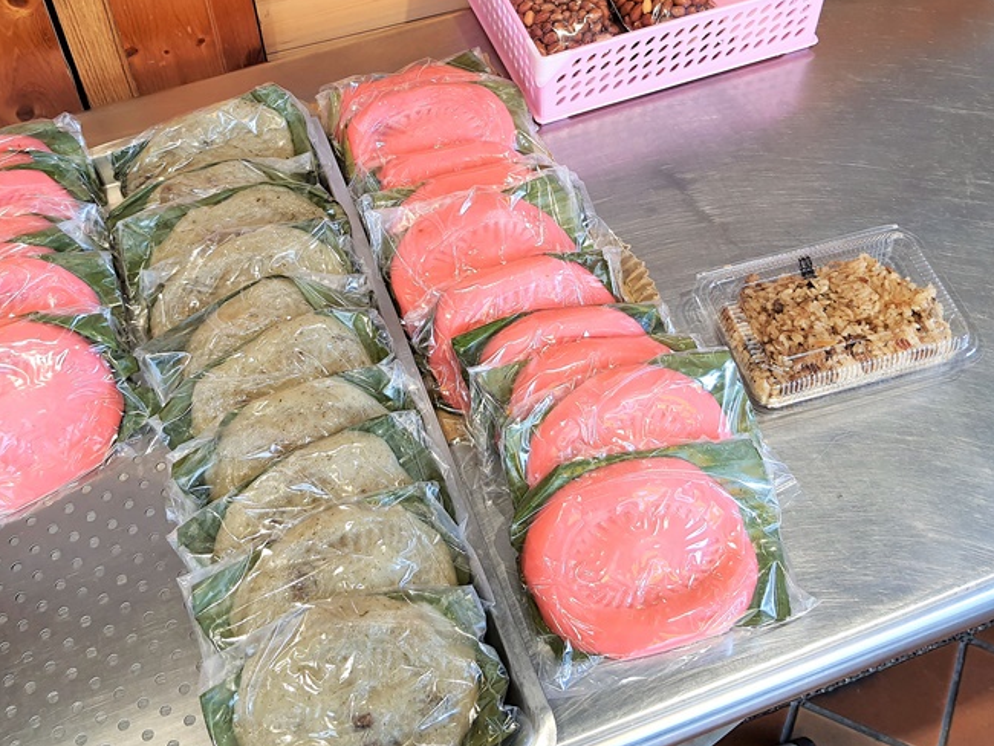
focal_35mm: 40
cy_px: 202
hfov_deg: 46.7
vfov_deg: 35.3
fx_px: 1149
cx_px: 443
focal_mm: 4.32
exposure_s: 1/120
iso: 80
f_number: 1.7
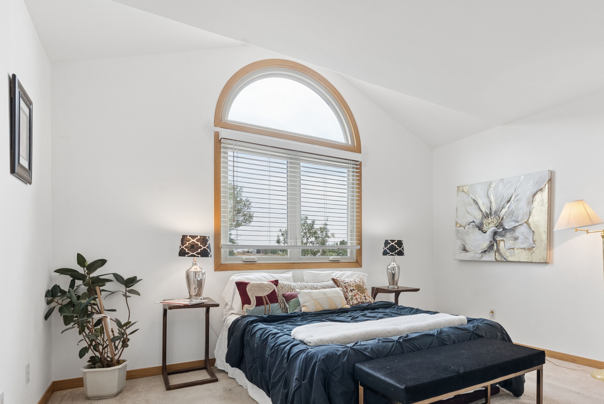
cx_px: 378
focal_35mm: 22
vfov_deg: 56.5
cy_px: 257
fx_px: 369
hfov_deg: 77.1
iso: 500
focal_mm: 17
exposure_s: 1/50
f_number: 9
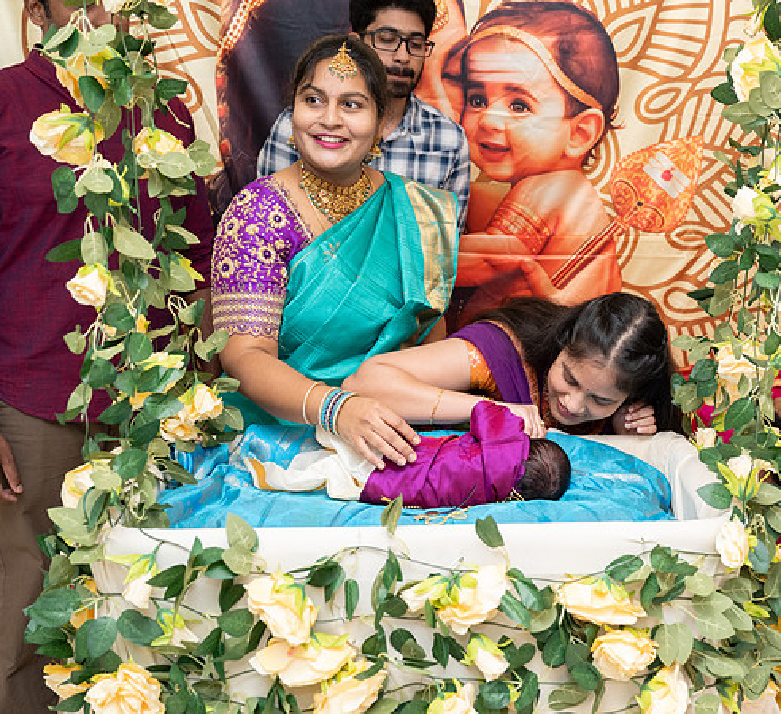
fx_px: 1041
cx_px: 535
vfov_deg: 37.9
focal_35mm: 43
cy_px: 357
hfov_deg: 40.5
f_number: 4
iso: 500
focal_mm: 35
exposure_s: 1/200
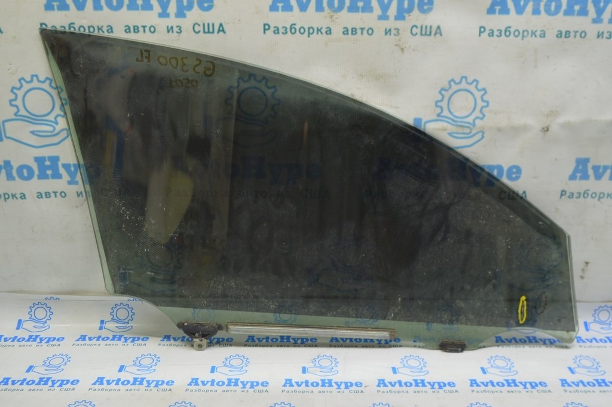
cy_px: 204
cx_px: 306
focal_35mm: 36
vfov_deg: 36.8
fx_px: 611
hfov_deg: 53.2
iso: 400
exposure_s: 1/20
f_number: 5.6
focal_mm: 24
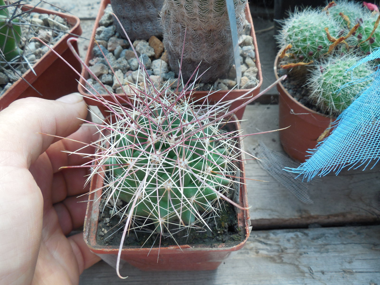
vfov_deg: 45.4
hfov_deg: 58.4
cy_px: 142
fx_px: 340
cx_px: 190
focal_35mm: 31
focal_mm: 5.6
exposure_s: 1/125
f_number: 3.6
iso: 125
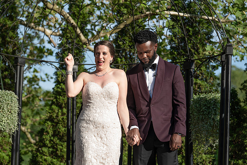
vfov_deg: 9.6
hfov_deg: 14.4
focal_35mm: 142
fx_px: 977
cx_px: 103
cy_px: 94
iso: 50
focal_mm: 111
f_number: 4
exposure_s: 1/500
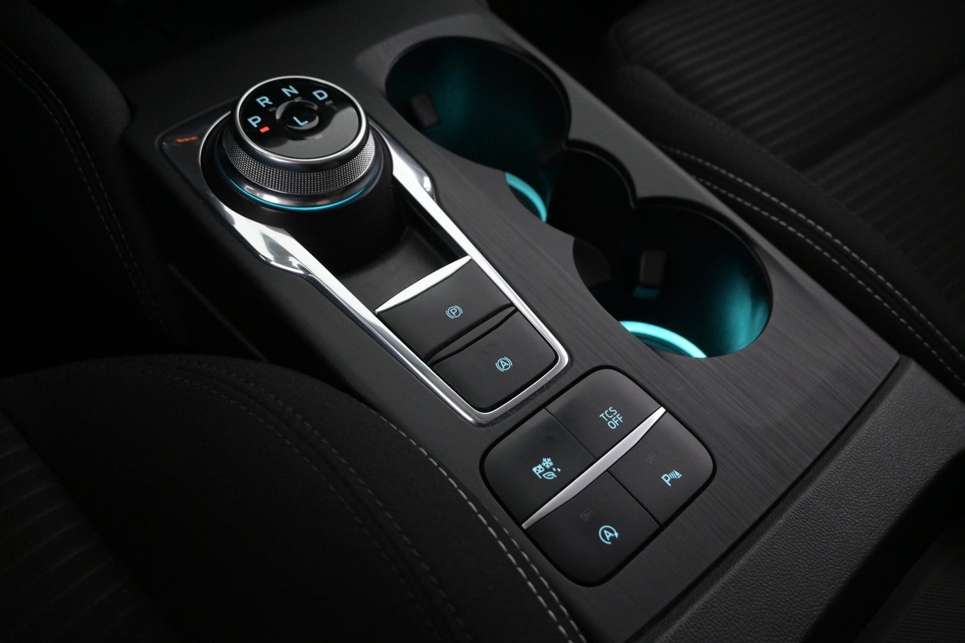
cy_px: 322
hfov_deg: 57.2
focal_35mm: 33
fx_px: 885
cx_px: 482
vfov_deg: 40.0
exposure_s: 1/40
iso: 2500
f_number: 4.5
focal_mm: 22
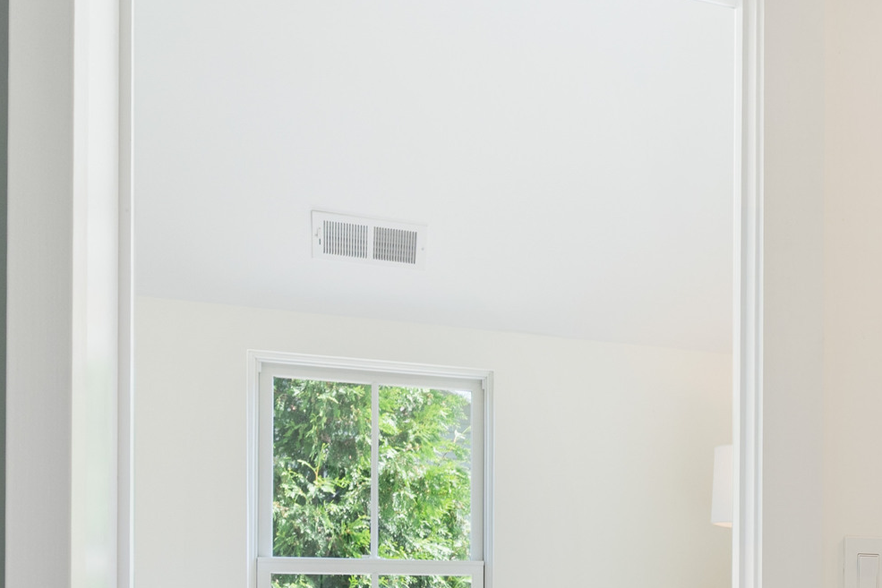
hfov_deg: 31.0
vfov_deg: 24.3
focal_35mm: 53
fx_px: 1299
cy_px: 598
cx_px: 1085
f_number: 8
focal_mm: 17
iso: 320
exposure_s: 1/20
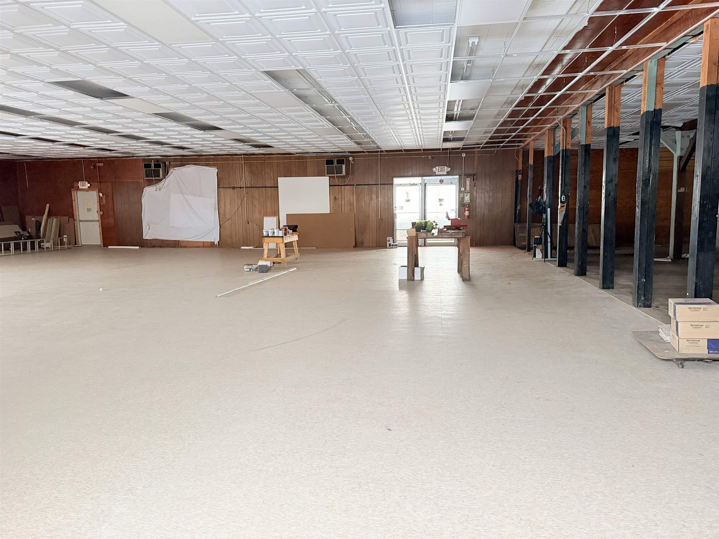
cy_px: 270
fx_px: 498
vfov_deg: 56.8
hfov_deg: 71.6
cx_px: 360
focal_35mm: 24
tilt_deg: -7.6
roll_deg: +1.2
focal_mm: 6.76
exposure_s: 1/60
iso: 640
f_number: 1.78
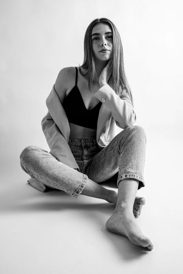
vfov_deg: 55.8
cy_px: 137
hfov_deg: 38.9
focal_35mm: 34
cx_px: 92
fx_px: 259
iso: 400
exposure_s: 1/125
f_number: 5.6
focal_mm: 34
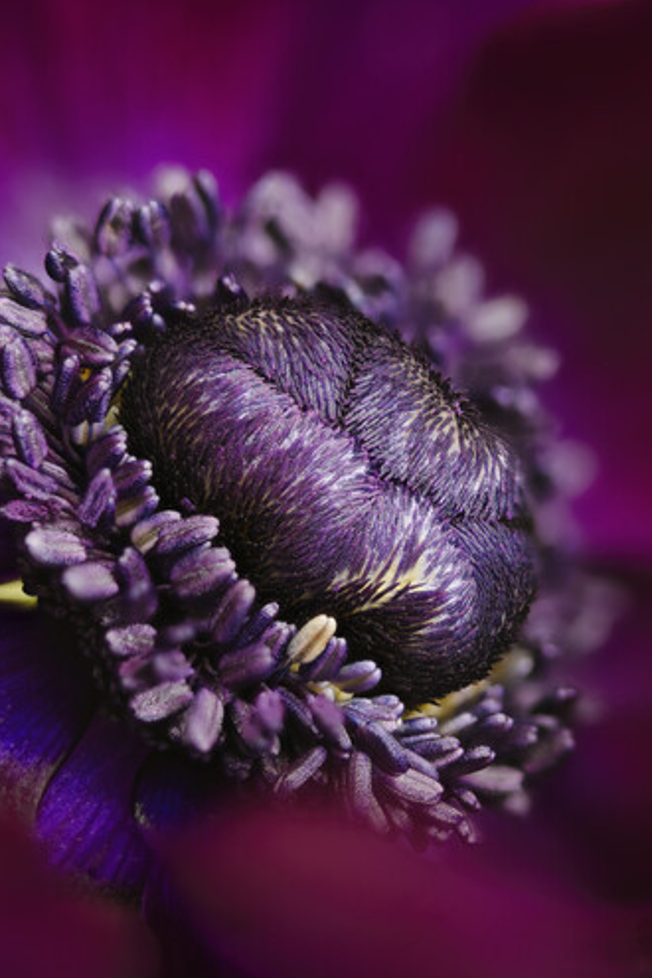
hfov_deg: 8.6
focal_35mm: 159
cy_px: 489
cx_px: 433
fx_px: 4319
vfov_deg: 12.9
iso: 64
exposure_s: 1/200
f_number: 4.5
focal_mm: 105
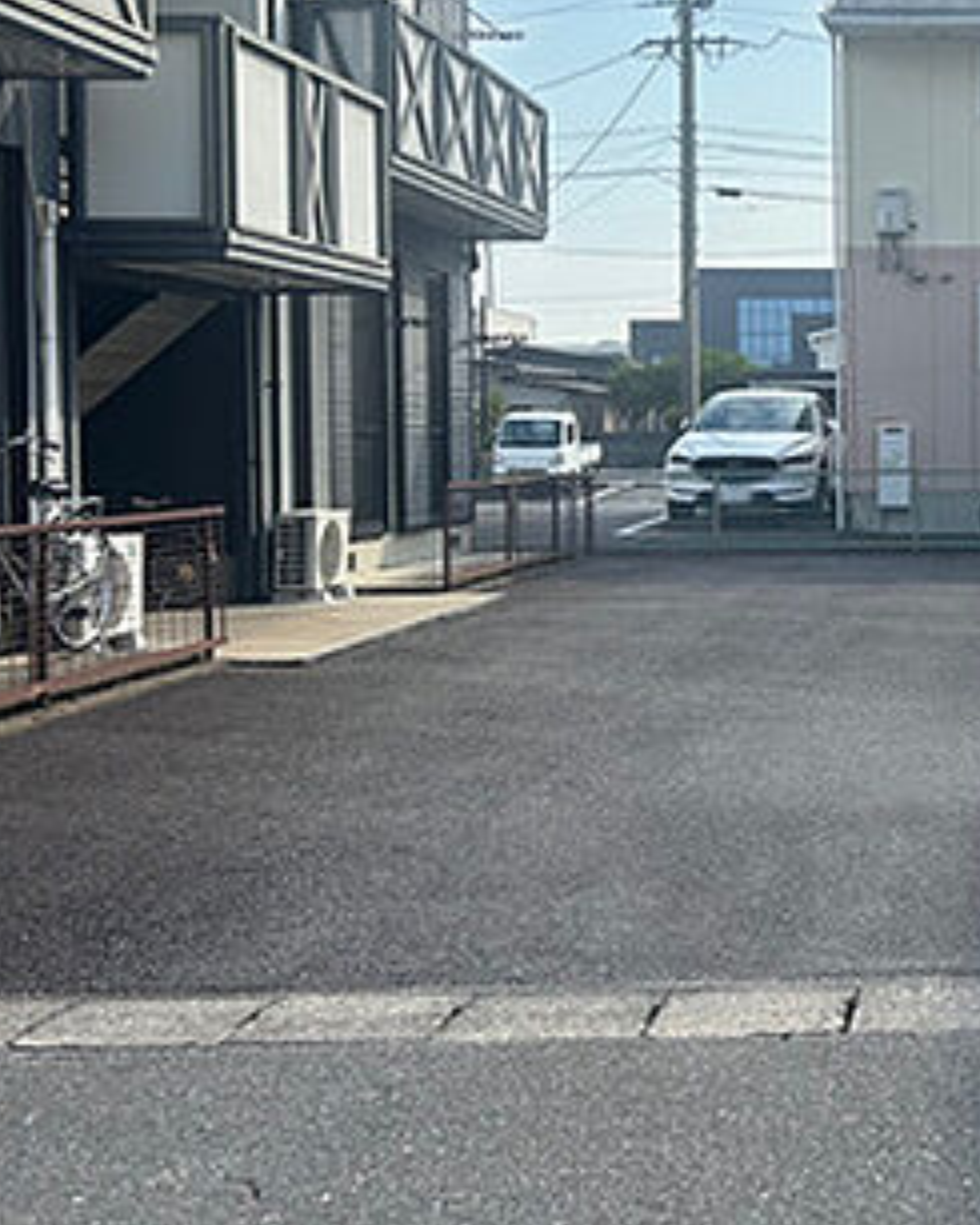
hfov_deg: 26.3
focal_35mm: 53
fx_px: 1921
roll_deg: +0.7
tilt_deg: -0.6
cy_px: 460
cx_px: 1088
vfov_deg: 35.2
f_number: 1.5
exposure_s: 1/2008
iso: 50
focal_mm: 5.7
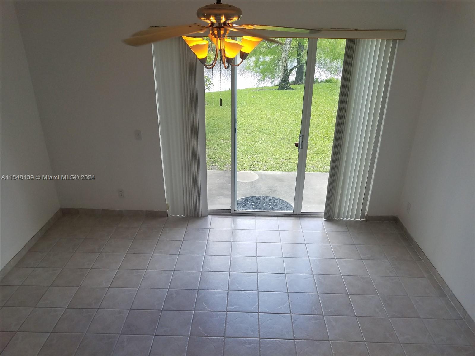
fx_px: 357
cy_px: 178
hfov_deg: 67.3
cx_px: 238
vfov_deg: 53.1
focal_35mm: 26
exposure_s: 1/120
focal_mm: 4.2
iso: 64
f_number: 1.7
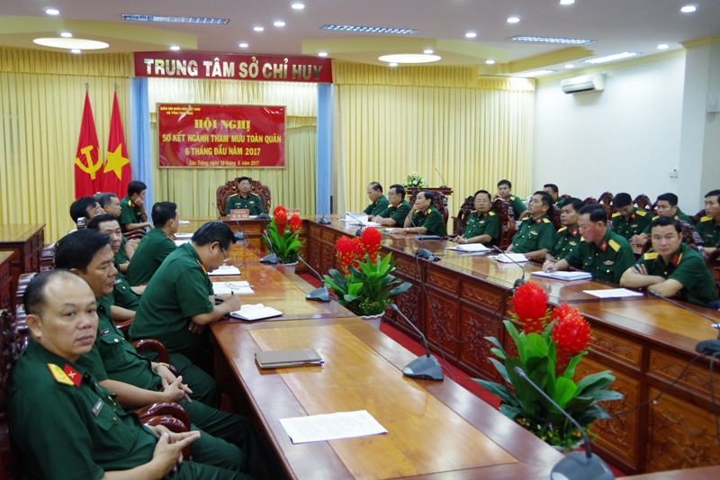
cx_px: 360
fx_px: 720
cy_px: 240
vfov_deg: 36.9
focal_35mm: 36
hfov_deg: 53.1
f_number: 4
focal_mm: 24
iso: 3200
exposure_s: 1/80
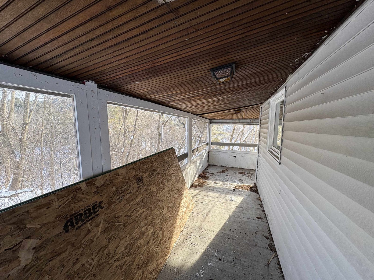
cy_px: 140
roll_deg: -0.6
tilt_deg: -6.3
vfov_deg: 85.7
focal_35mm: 14
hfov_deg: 102.1
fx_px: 151
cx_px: 187
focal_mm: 2.22
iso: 40
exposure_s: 1/120
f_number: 2.2
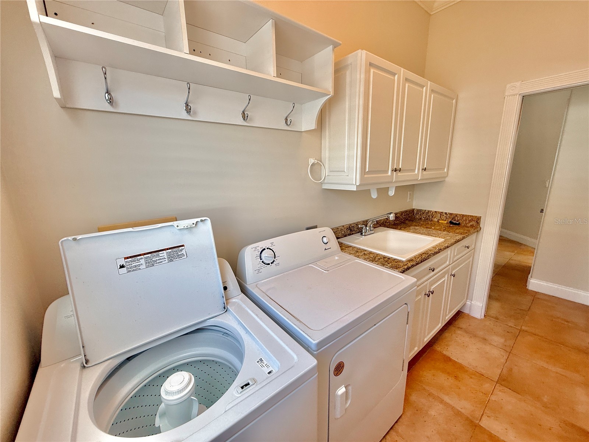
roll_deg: +1.4
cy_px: 221
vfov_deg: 85.7
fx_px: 238
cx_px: 294
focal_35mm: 14
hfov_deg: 102.1
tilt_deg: -11.3
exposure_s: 1/120
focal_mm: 2.22
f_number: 2.2
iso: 64
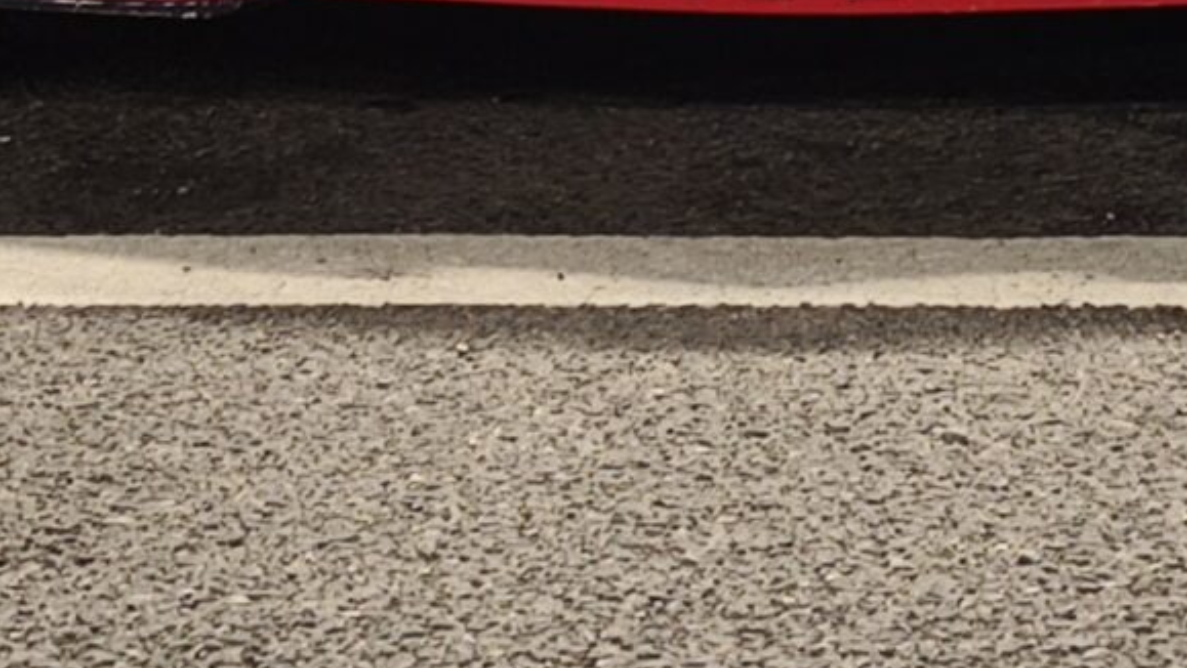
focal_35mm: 159
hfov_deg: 13.5
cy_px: -842
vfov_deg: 7.2
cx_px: 781
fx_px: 5006
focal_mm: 6.57
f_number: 1.6
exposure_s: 1/50
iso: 640
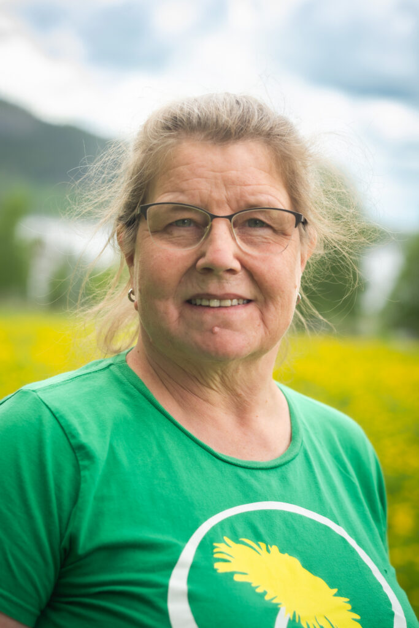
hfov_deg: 13.0
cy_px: 314
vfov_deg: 19.5
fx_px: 1832
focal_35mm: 105
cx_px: 210
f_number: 2.5
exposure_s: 1/320
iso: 100
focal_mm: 105
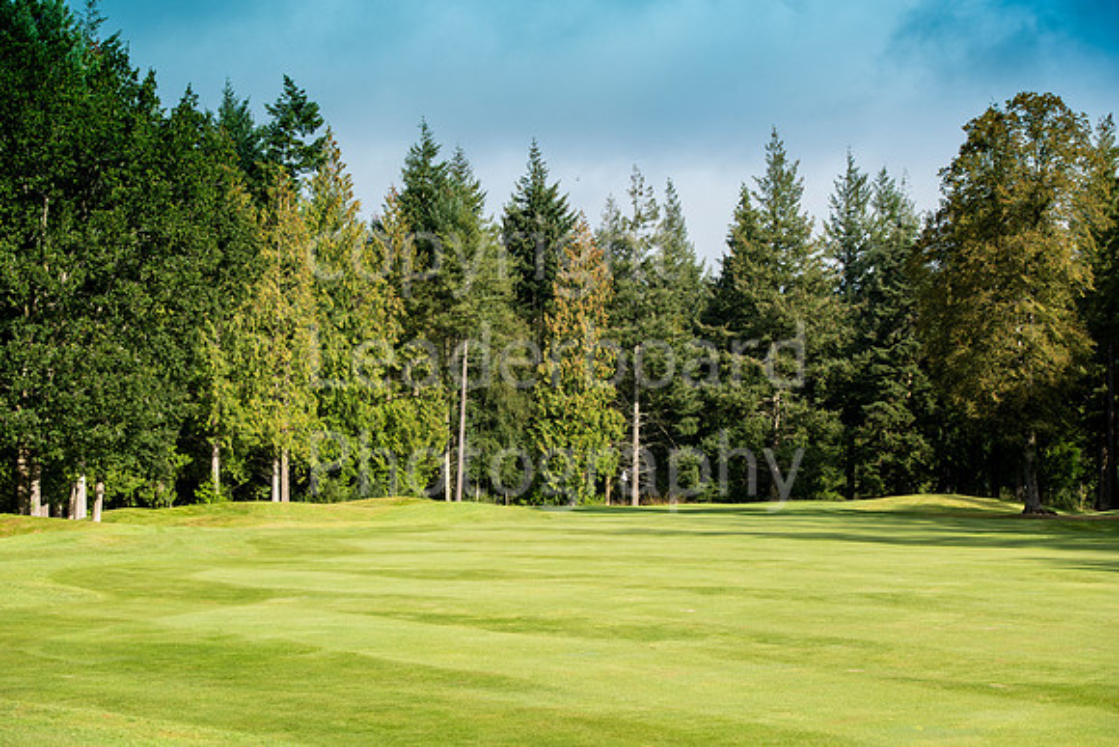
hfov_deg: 28.8
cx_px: 560
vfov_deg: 19.5
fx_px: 2176
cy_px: 374
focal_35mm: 70
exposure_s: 1/640
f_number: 6.3
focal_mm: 70
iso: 200
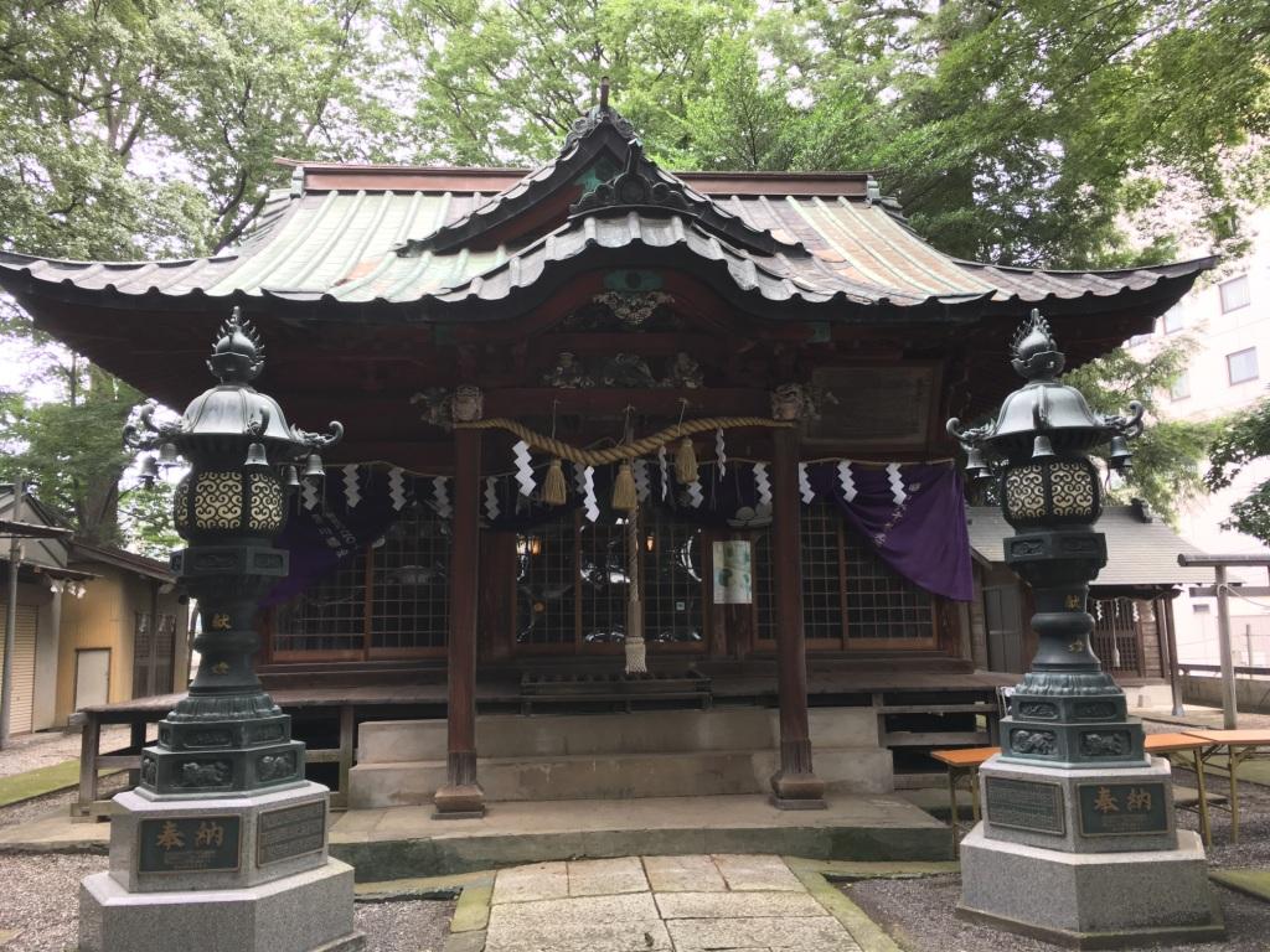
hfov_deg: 61.7
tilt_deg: +8.3
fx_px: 1064
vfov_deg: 48.2
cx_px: 635
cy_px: 476
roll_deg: +1.3
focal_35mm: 29
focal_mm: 4.15
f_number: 2.2
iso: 40
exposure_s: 1/120
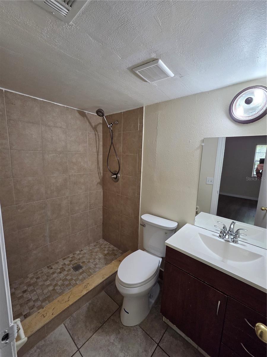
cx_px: 134
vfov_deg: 106.2
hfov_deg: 89.9
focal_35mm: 13
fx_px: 134
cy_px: 178
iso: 160
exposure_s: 1/120
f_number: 2.2
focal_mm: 2.2
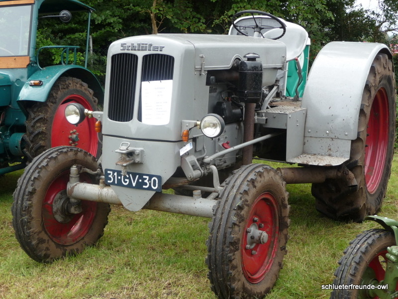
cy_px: 150
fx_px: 575
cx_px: 199
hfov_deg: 38.2
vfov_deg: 29.1
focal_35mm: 50
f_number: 4.2
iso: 100
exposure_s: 1/200
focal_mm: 8.5
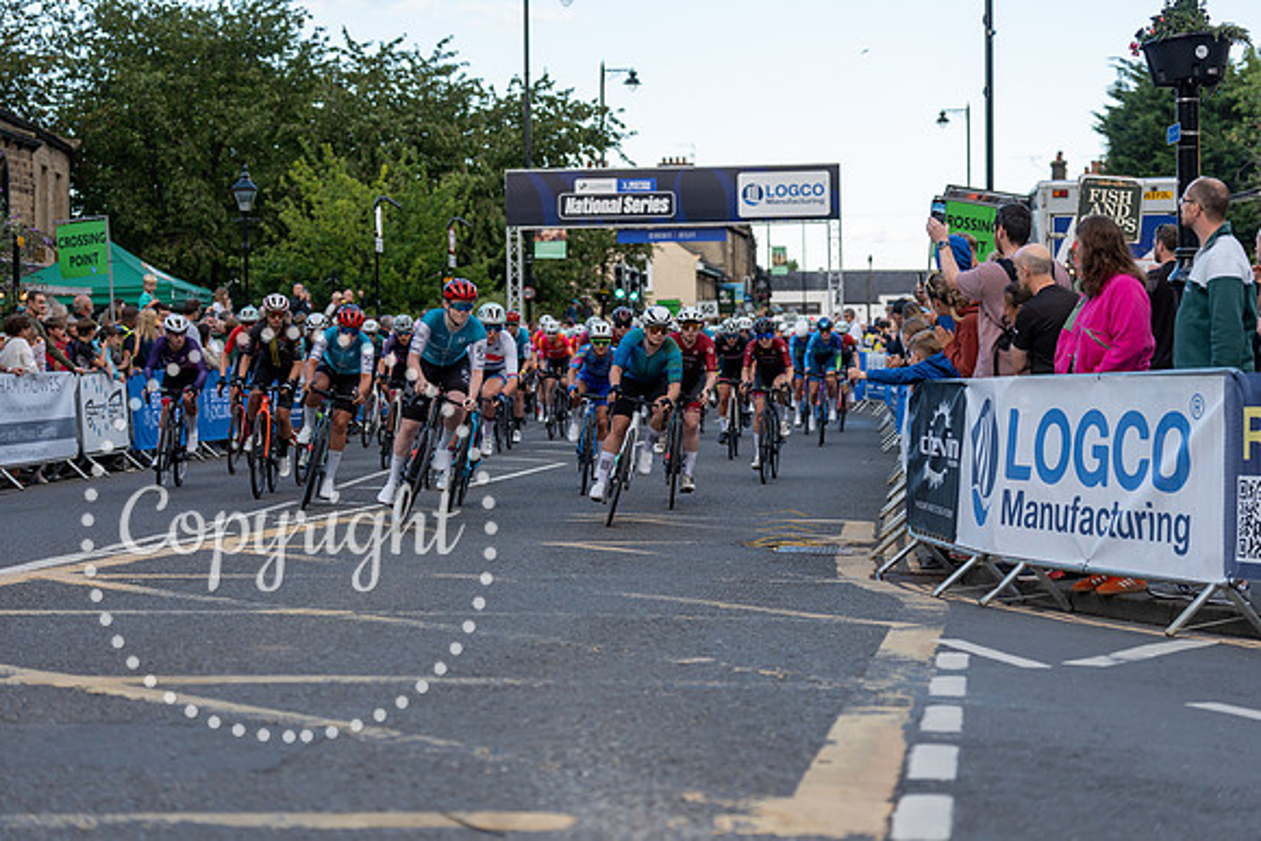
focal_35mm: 70
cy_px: 420
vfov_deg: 19.5
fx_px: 2452
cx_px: 630
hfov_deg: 28.8
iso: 320
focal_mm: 70
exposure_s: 1/1000
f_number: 3.2
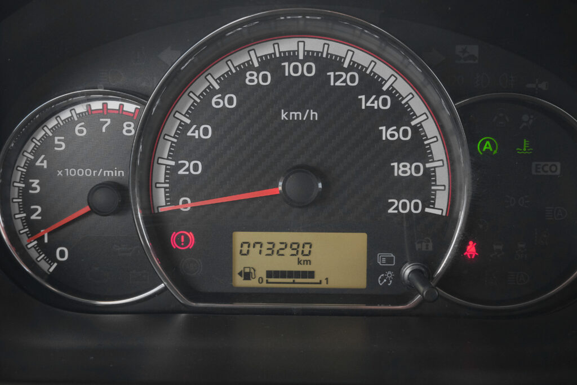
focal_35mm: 46
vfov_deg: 29.3
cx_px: 288
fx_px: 737
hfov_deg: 42.7
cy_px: 192
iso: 2000
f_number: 9
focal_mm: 30.5
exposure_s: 1/80
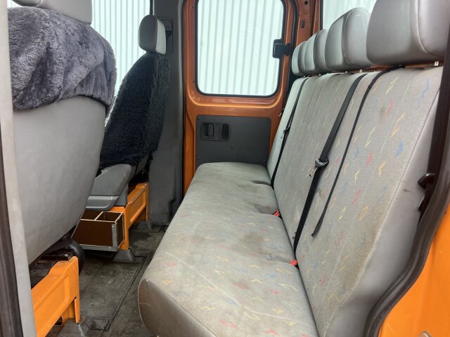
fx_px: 338
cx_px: 225
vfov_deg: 53.1
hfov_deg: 67.3
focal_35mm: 26
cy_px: 168
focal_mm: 5.7
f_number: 1.5
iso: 100
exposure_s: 1/121
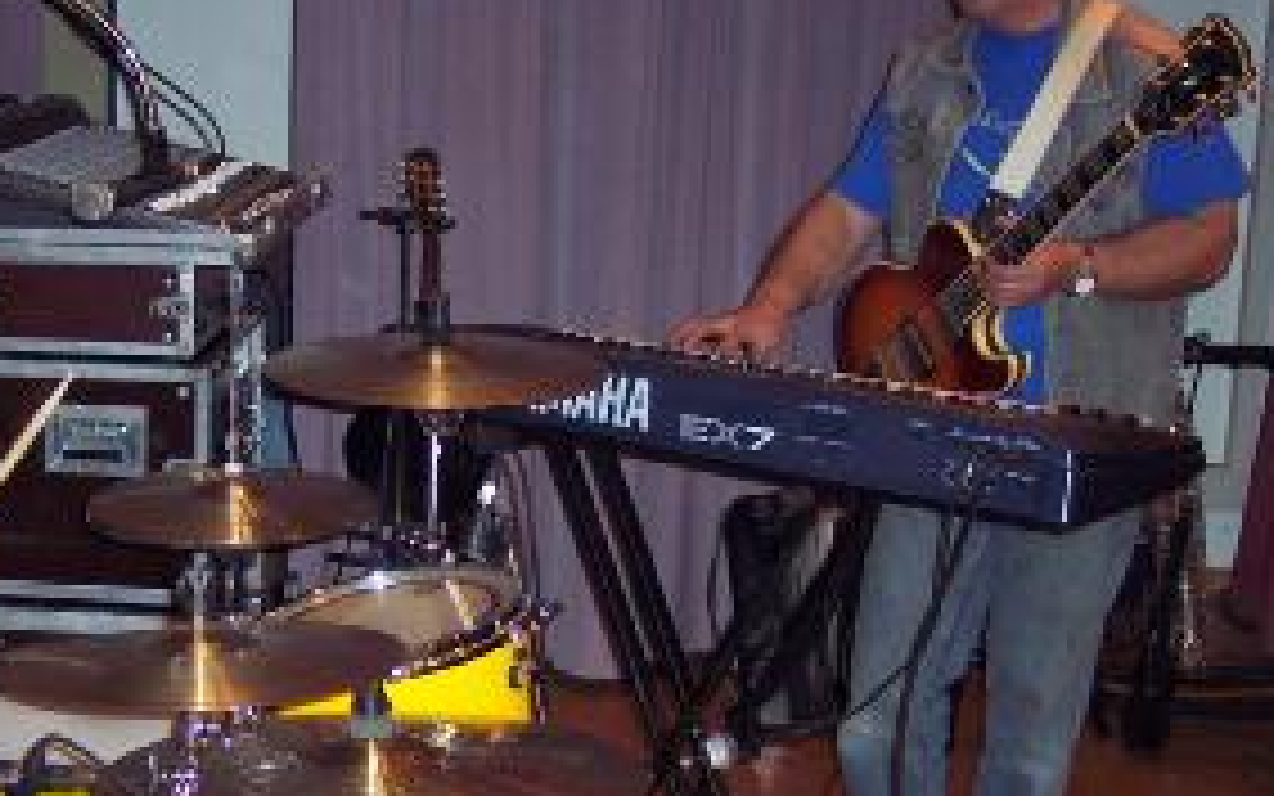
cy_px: 573
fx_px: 2535
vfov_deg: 17.8
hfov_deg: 27.7
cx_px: 279
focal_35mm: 73
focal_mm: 8
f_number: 2.8
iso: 140
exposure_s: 1/60
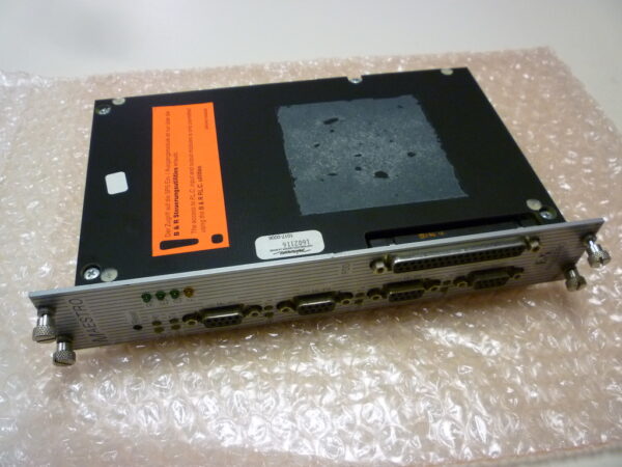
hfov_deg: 61.7
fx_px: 521
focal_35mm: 29
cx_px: 311
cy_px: 234
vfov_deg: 48.2
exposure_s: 1/25
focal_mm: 5.2
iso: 400
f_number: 3.3
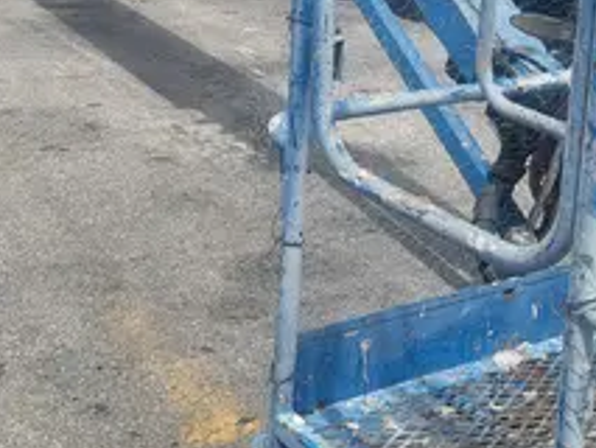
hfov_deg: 28.8
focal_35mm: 67
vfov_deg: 21.5
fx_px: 1154
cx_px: 400
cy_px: 57
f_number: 1.8
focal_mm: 5.4
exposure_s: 1/2456
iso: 40
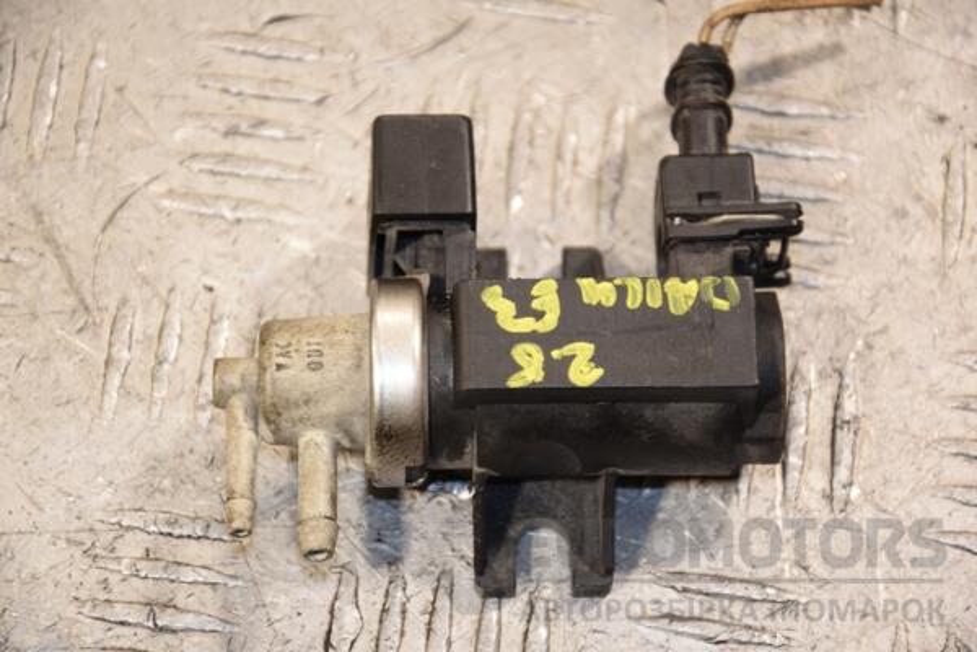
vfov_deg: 8.7
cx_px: 488
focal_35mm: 158
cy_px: 326
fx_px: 4274
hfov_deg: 13.0
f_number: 5.6
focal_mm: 105
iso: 800
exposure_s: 1/160
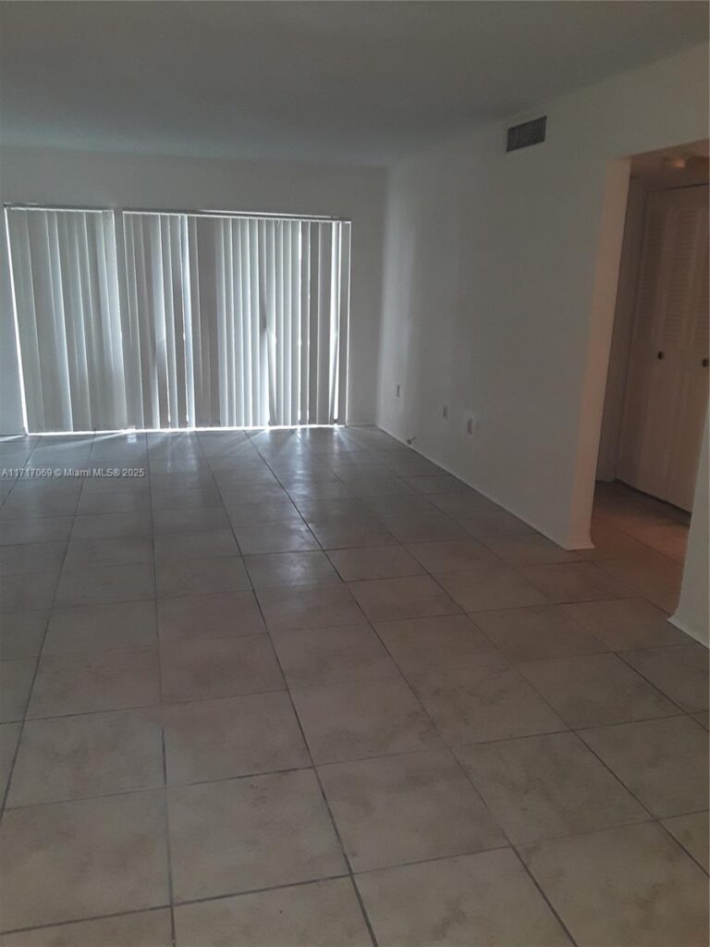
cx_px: 355
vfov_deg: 63.4
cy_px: 474
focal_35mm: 28
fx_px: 766
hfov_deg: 49.7
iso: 125
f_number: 1.9
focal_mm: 2.9
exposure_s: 1/30
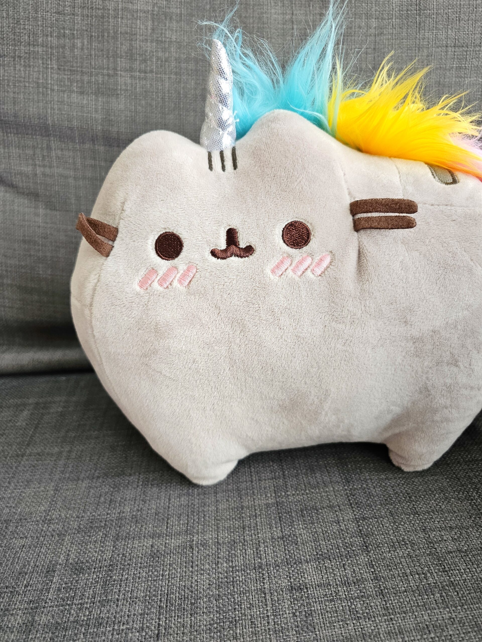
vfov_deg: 73.9
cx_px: 241
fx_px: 427
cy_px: 321
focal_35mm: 23
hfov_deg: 58.9
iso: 160
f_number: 1.7
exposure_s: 1/180
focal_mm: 6.3
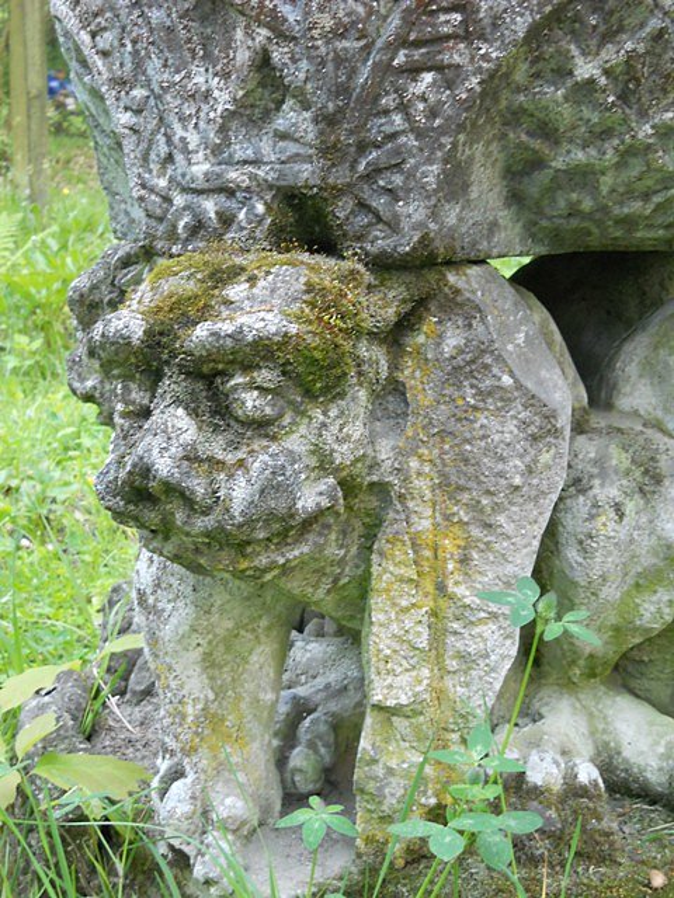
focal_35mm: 56
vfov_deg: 34.3
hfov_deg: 26.1
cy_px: 449
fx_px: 1454
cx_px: 337
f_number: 3.6
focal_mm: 9.24
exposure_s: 1/30
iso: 400
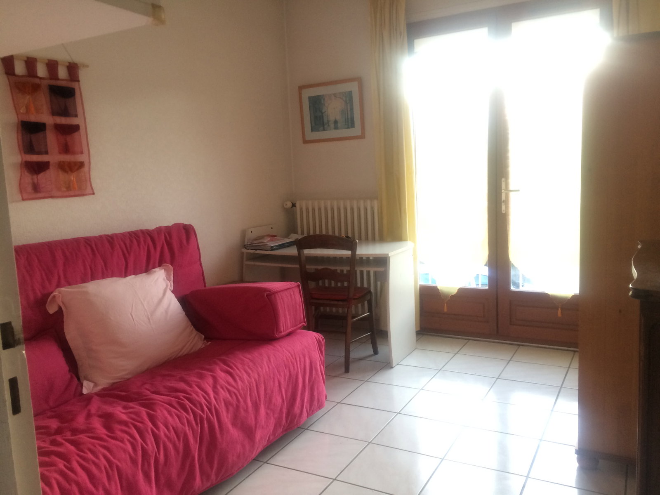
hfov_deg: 61.7
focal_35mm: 29
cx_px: 330
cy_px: 248
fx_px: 553
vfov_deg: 48.2
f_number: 2.2
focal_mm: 4.15
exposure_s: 1/33
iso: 64
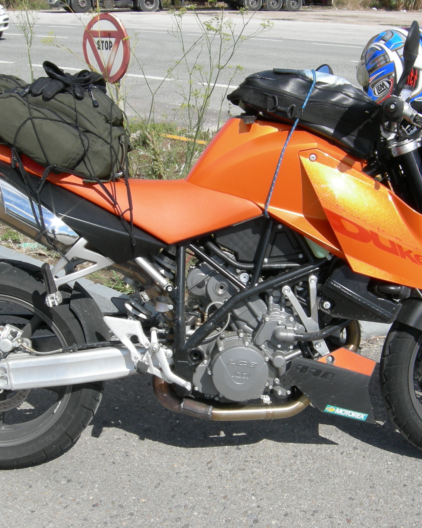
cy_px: 260
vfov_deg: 38.8
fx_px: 749
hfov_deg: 31.4
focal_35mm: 48
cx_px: 231
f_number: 6.8
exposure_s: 1/252
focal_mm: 7.5
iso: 64
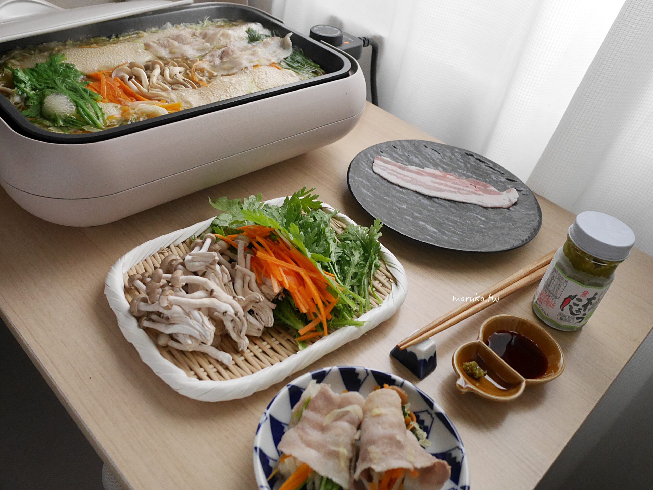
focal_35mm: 30
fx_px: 566
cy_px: 245
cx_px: 326
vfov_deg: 46.8
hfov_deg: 59.9
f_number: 4
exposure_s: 1/20
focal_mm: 15
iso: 3200
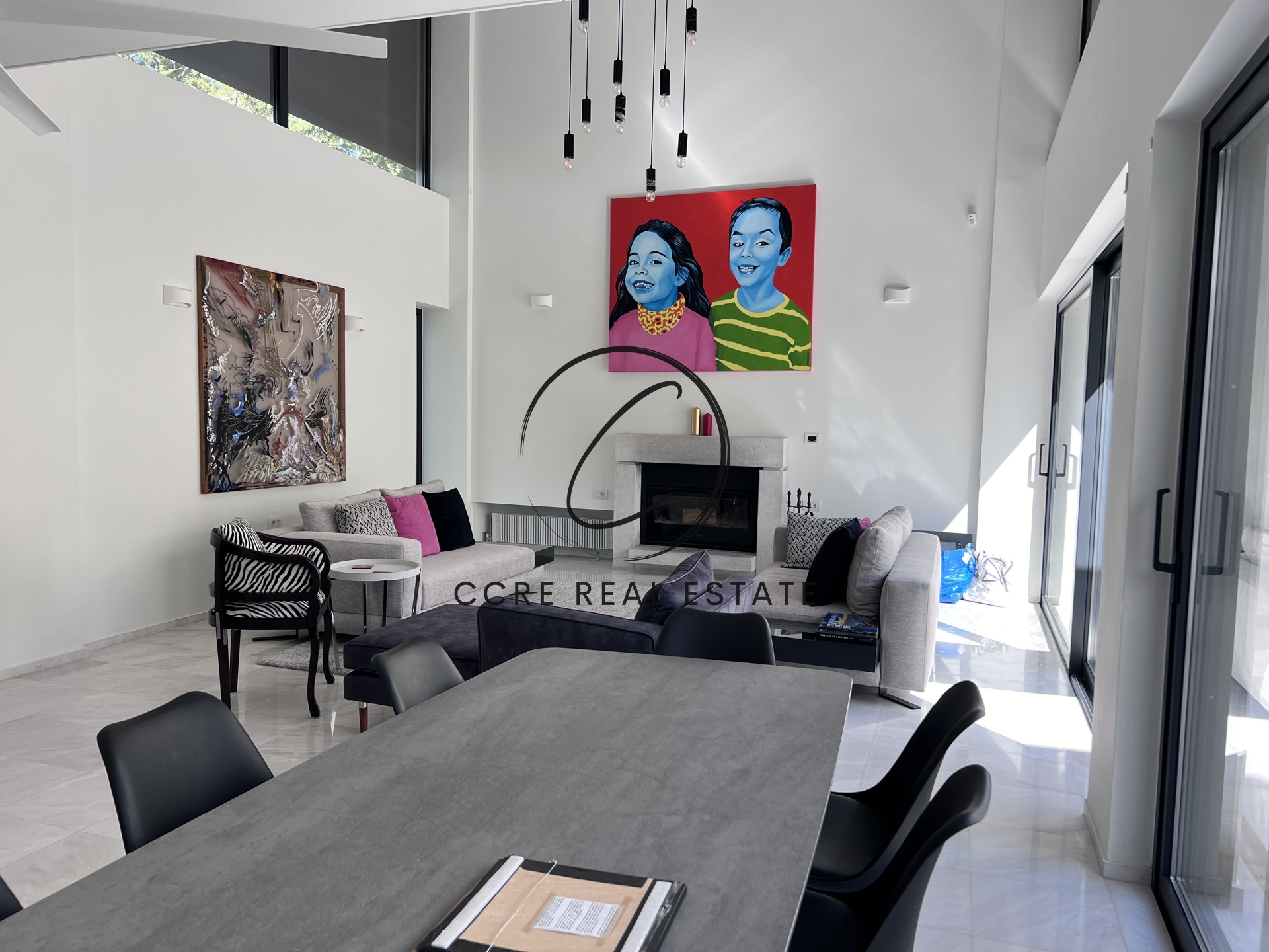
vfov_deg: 53.1
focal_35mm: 26
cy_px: 476
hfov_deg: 67.3
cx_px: 634
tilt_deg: -3.7
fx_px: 953
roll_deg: -0.8
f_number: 1.5
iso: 40
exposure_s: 1/166
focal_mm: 5.7
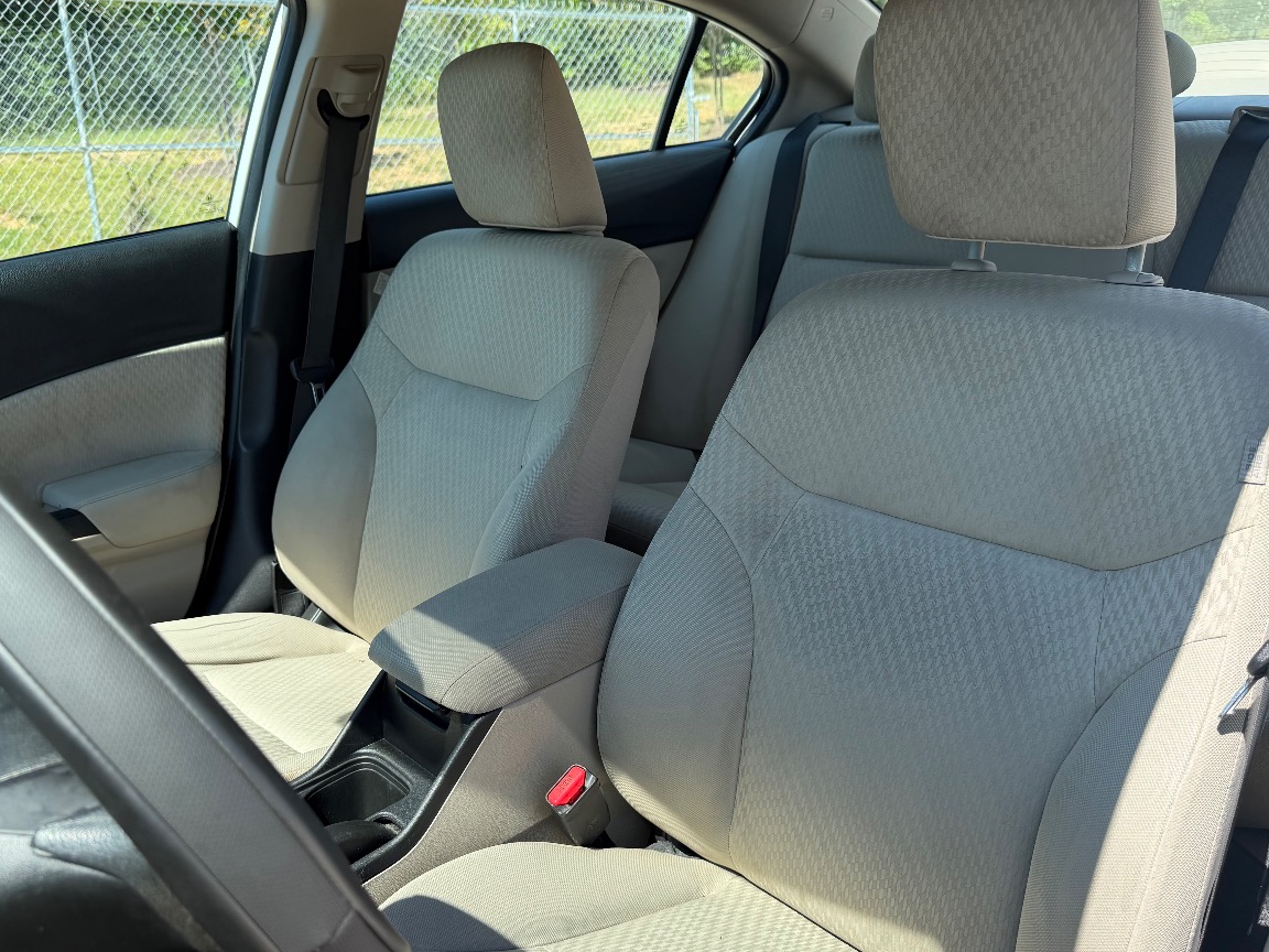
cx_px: 583
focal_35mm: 30
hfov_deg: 59.9
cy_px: 537
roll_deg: +5.5
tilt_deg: -21.7
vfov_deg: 46.7
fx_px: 1100
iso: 80
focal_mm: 6.76
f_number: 1.78
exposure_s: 1/1211
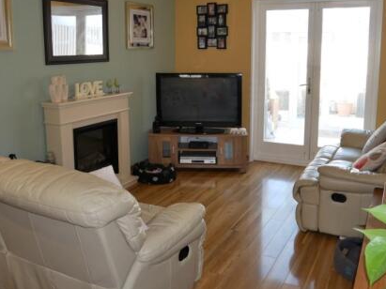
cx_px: 211
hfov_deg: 53.9
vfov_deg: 41.5
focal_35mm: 34
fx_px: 379
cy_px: 109
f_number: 4
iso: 200
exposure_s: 1/50
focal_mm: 12
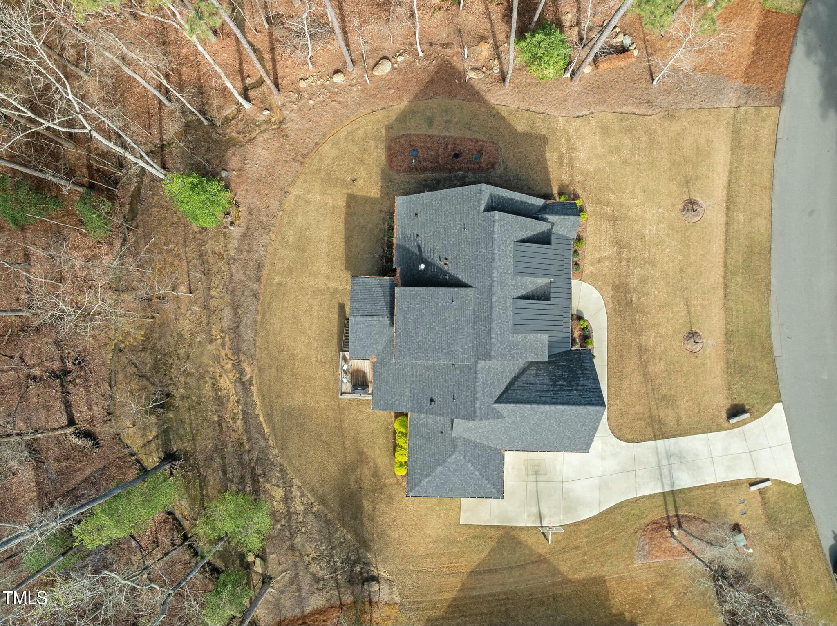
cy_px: 313
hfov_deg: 71.6
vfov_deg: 56.8
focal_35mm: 24
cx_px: 418
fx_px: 580
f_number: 2.8
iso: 100
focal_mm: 12.29
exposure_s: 1/400
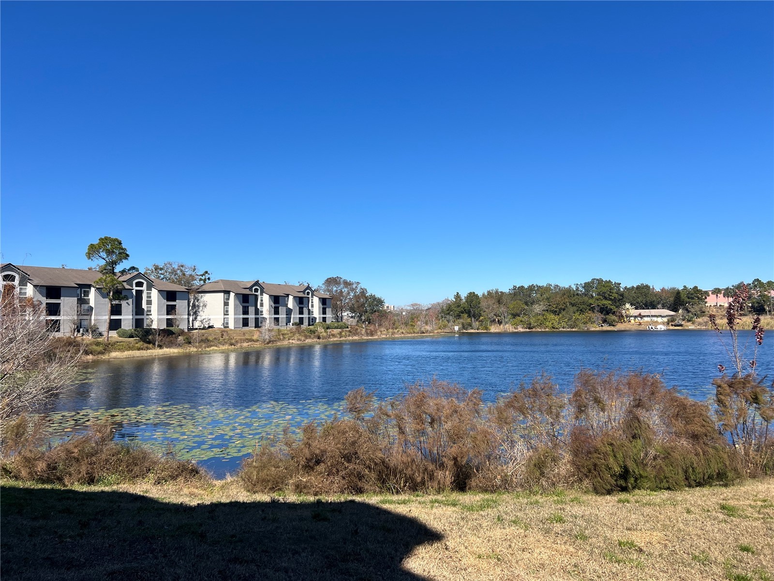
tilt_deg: +2.8
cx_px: 387
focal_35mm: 26
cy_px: 290
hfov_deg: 67.3
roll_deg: +1.2
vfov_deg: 53.1
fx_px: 581
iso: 50
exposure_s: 1/5076
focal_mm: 5.7
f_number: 1.5
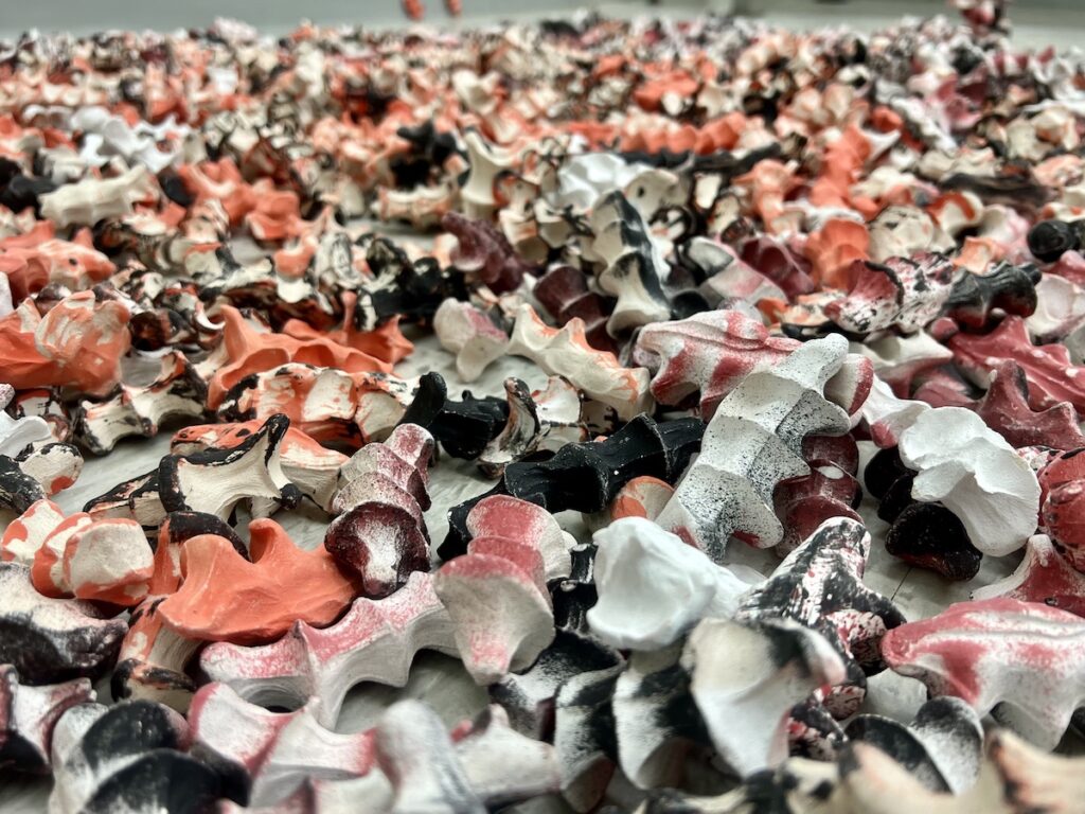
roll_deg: +1.6
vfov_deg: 53.1
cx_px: 542
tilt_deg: -28.3
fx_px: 815
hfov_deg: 67.3
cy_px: 407
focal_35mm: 26
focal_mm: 5.7
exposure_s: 1/120
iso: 100
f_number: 1.5
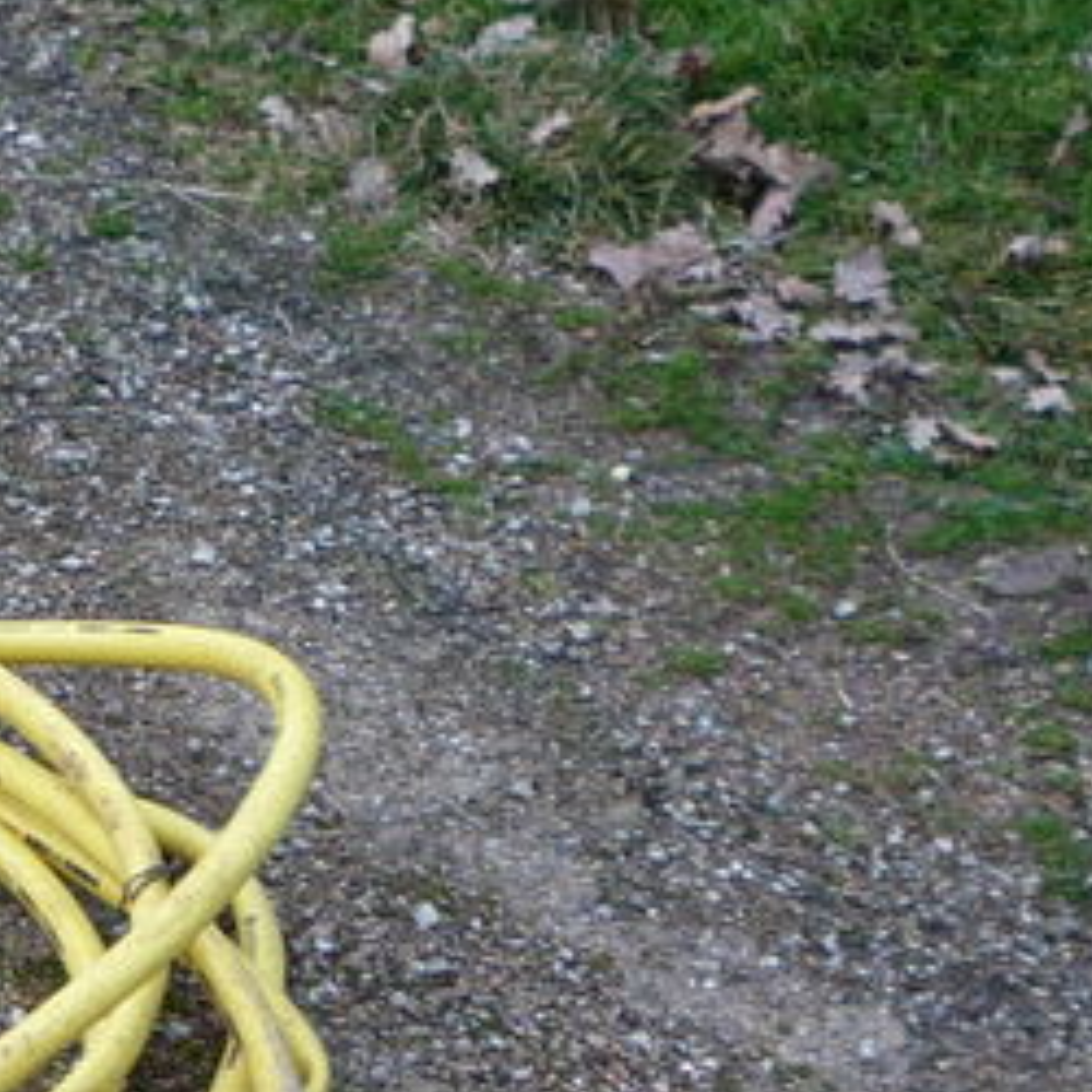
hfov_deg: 15.7
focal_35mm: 106
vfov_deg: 15.7
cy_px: 1350
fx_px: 3783
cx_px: -266
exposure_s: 1/30
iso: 100
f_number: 3.3
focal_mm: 5.2
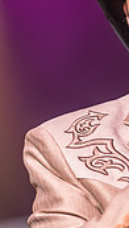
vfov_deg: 4.6
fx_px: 2861
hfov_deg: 2.6
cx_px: 78
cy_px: 36
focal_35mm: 473
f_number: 1.8
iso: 320
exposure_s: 1/250
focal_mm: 135
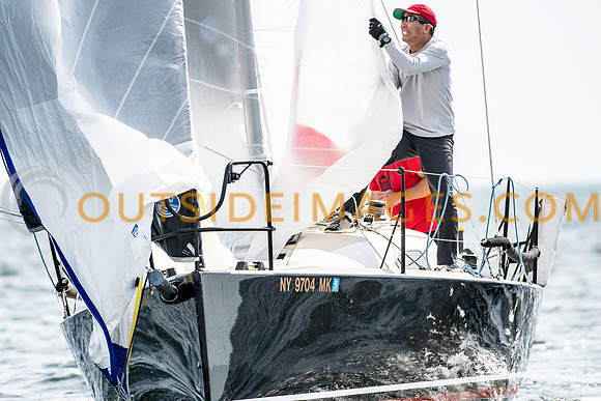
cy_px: 200
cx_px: 300
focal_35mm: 629
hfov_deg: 3.3
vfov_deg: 2.2
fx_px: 10497
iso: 320
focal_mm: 400
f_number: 5
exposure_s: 1/2000
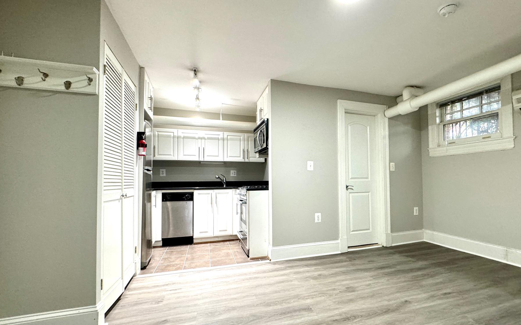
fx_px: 241
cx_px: 283
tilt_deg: +1.4
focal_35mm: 17
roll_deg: +0.0
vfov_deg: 67.9
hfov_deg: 94.1
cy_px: 174
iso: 250
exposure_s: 1/60
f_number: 2.2
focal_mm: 2.22
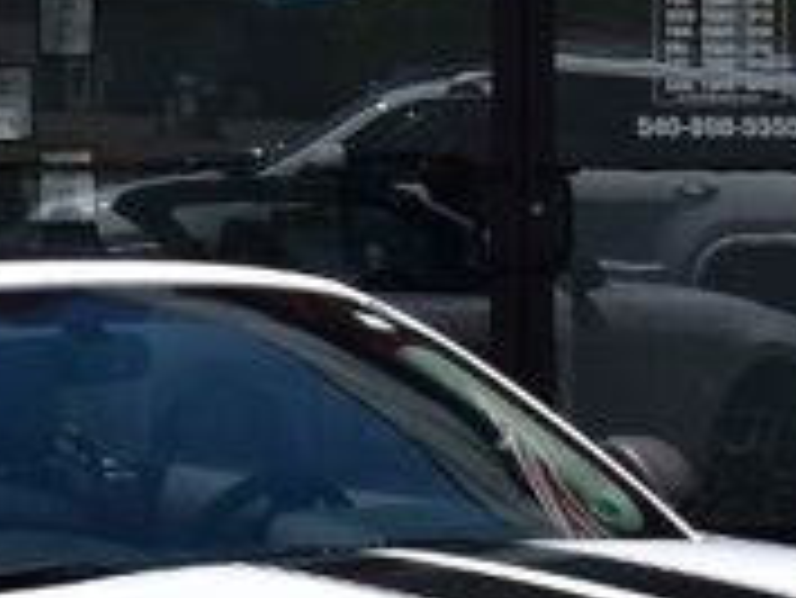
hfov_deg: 7.6
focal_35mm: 259
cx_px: 432
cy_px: 247
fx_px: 5955
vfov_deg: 5.7
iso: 320
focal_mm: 31
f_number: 11
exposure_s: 1/500
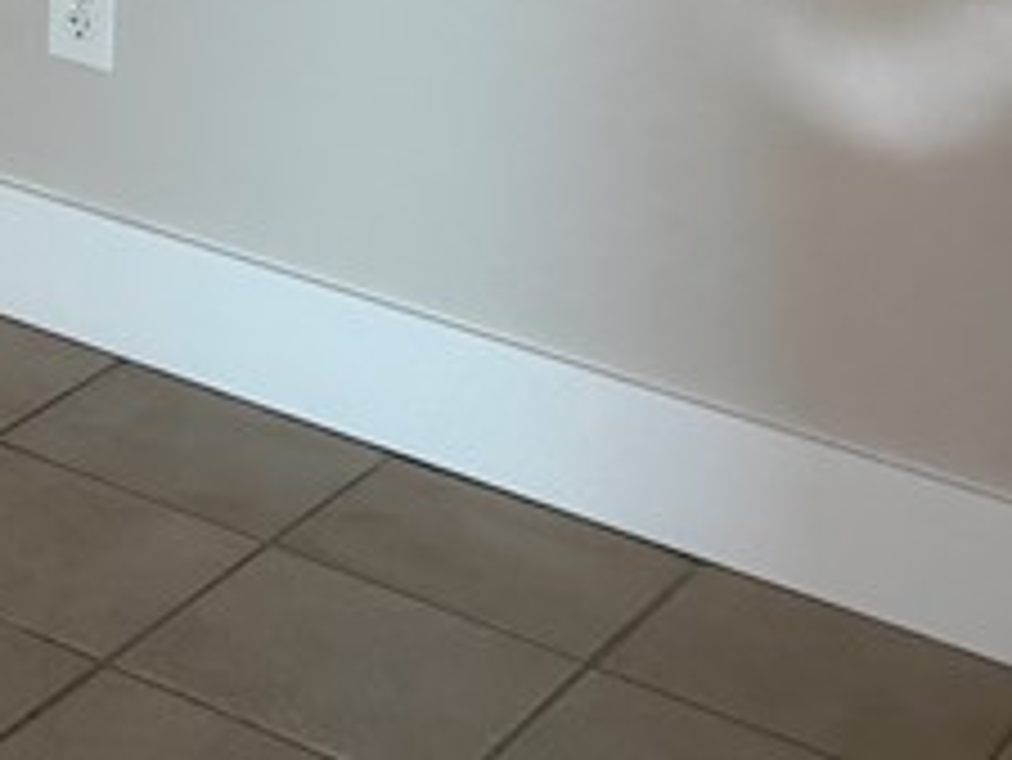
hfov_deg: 16.2
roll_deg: -1.2
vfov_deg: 11.7
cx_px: -598
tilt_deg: -1.4
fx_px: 3188
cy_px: -931
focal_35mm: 109
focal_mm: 6.76
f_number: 1.78
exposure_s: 1/120
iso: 100
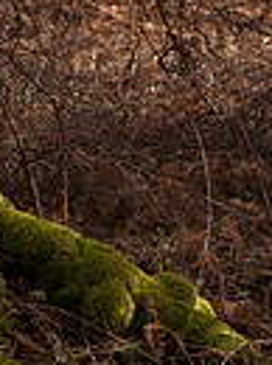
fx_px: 2701
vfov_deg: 7.6
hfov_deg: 5.7
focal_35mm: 257
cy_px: -95
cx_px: -130
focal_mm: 37
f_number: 4
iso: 200
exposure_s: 1/500
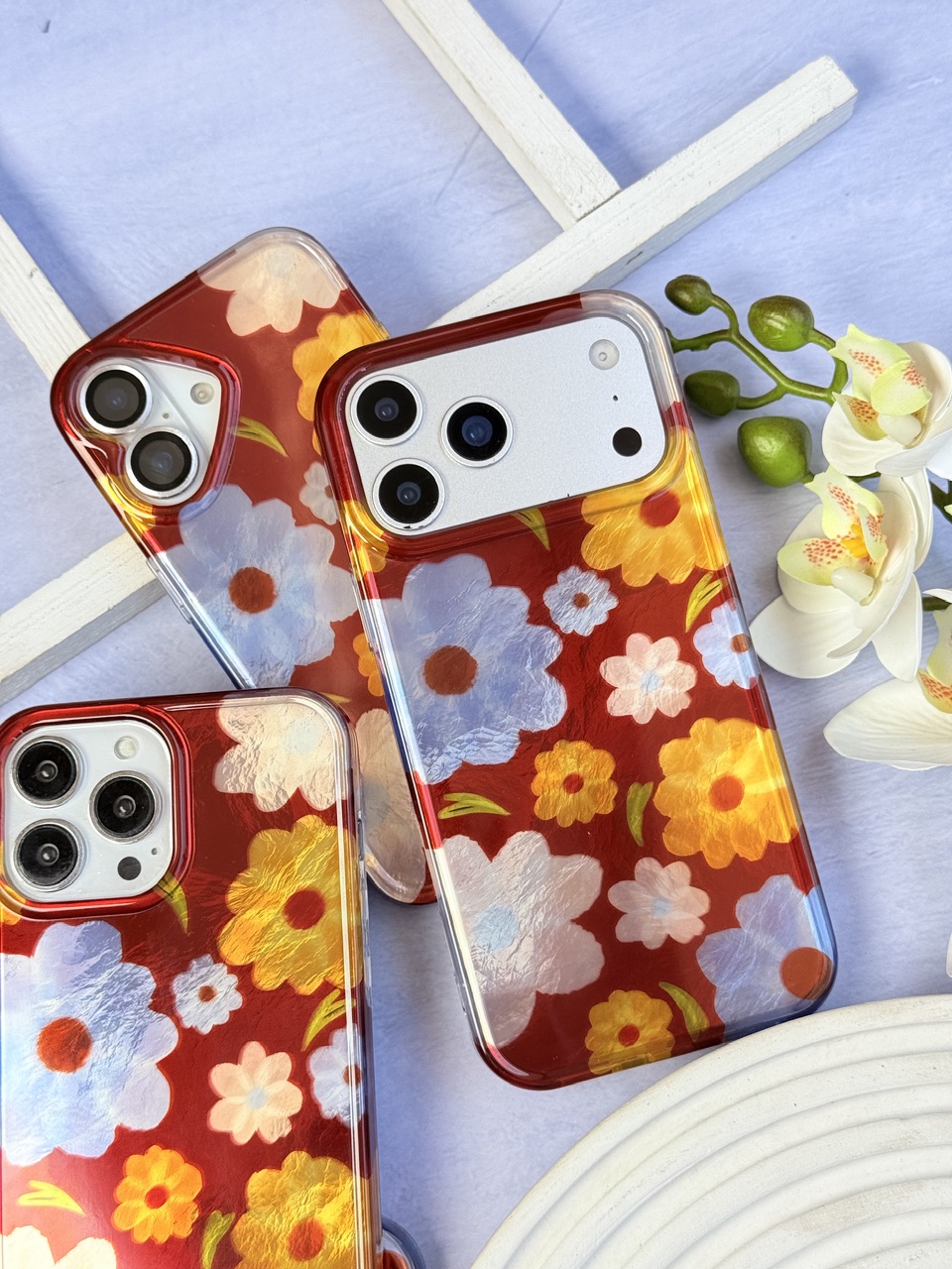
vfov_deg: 39.7
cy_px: 634
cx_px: 476
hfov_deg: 30.3
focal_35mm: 48
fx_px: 1760
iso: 80
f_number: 1.78
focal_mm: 6.76
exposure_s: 1/1330
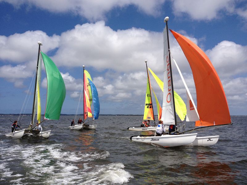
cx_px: 124
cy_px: 92
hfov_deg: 52.6
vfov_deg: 40.7
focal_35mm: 35
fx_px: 250
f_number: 2.4
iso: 50
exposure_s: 1/3953
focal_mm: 4.28
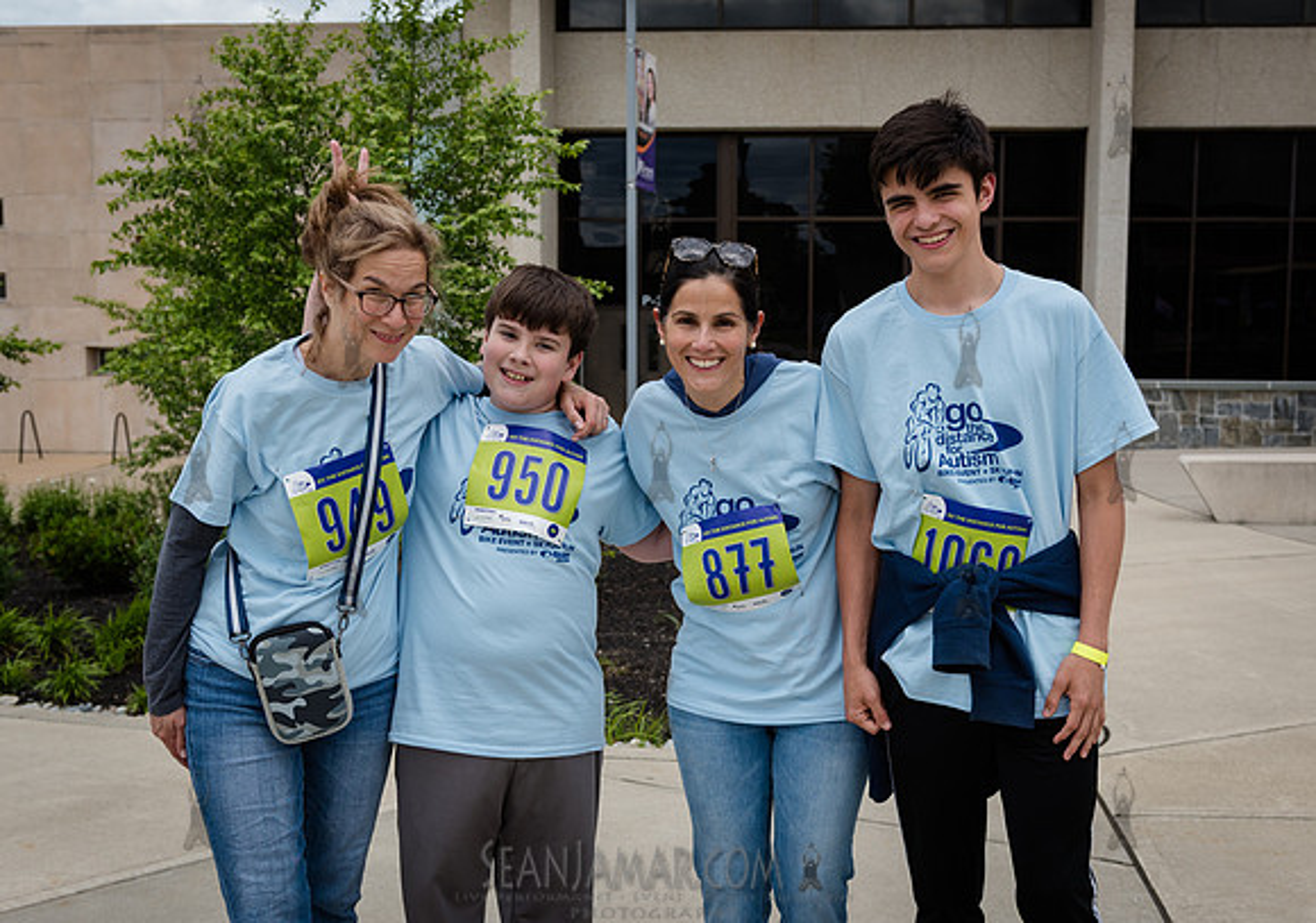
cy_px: 492
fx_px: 1603
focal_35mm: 43
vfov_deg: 32.1
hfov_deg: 44.6
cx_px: 707
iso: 400
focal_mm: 38
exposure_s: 1/2000
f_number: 4.5
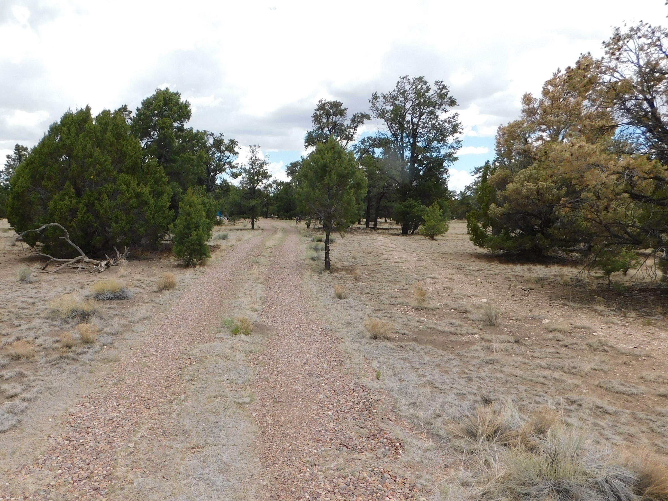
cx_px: 257
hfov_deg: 61.0
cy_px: 290
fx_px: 560
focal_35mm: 29
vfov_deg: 48.0
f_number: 3
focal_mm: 4
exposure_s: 1/1000
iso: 125
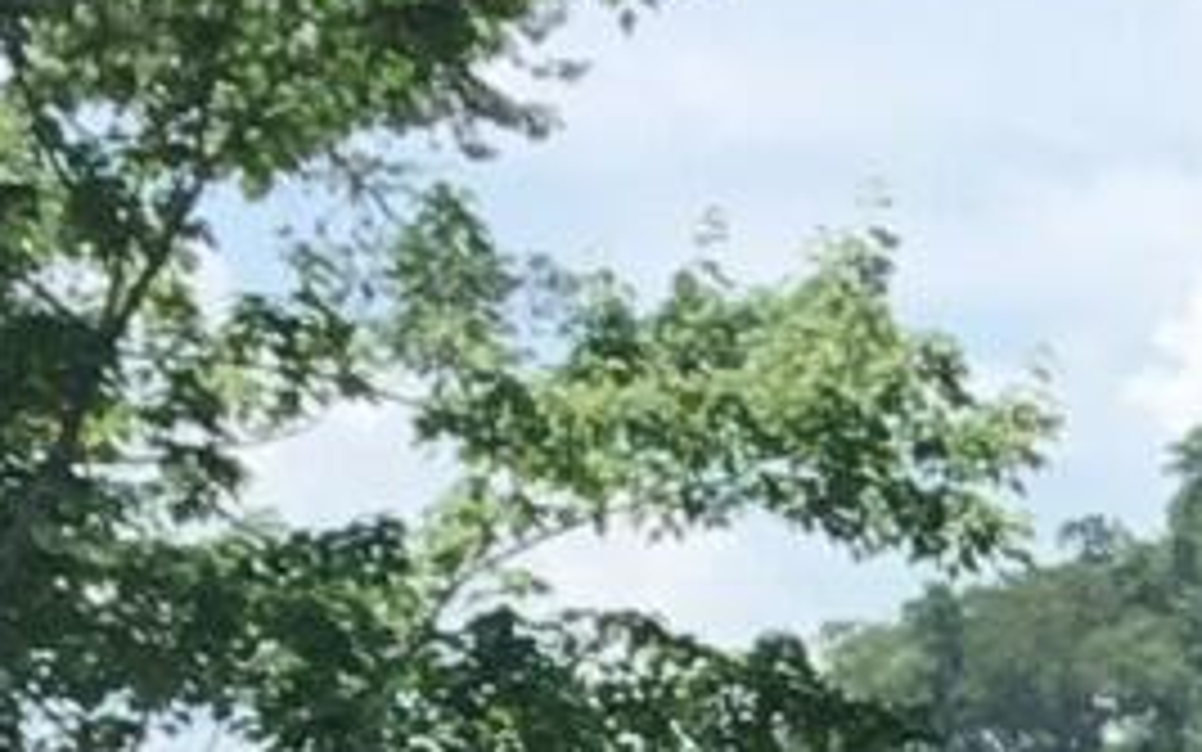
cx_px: 2260
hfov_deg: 8.0
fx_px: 8257
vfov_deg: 5.0
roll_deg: -0.8
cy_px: 2242
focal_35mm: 252
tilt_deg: -6.2
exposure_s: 1/1087
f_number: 2.4
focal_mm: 3.3
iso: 25
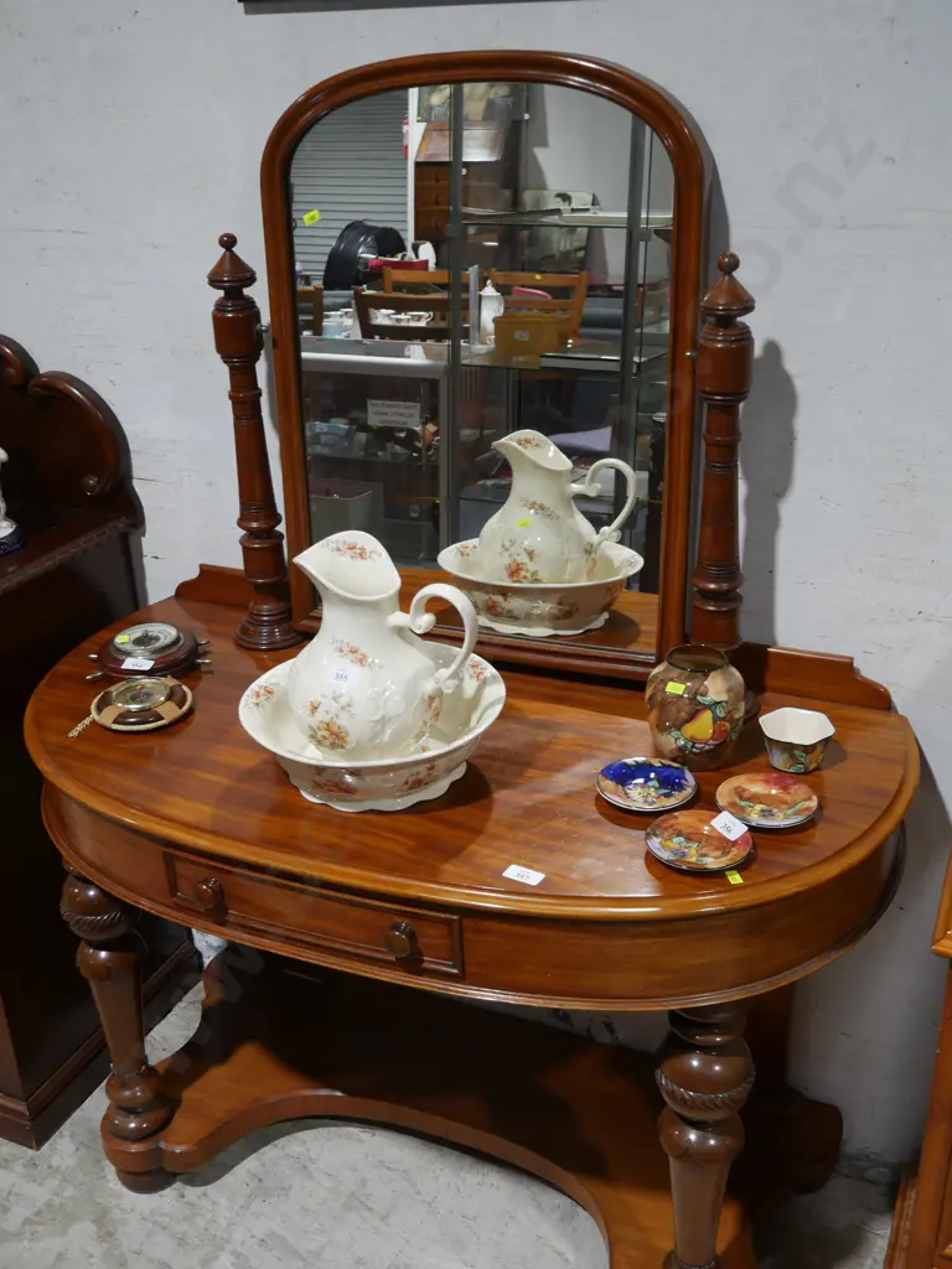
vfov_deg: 51.4
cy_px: 634
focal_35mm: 36
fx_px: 1320
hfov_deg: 39.7
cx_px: 476
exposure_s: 1/60
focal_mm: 18
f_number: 4
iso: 320
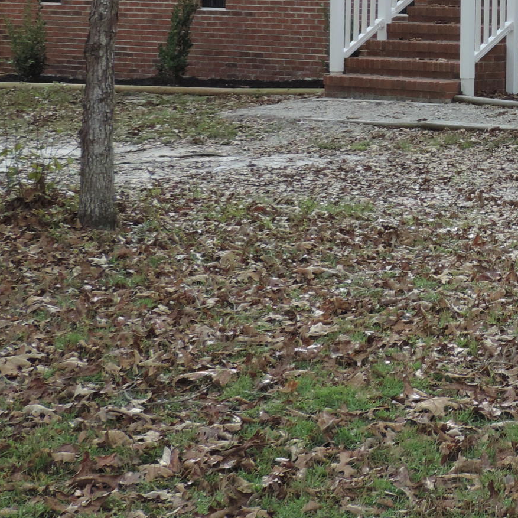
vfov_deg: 14.2
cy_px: -1
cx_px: 755
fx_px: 2049
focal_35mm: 121
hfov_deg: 13.6
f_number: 3.3
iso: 80
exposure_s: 1/160
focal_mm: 7.1
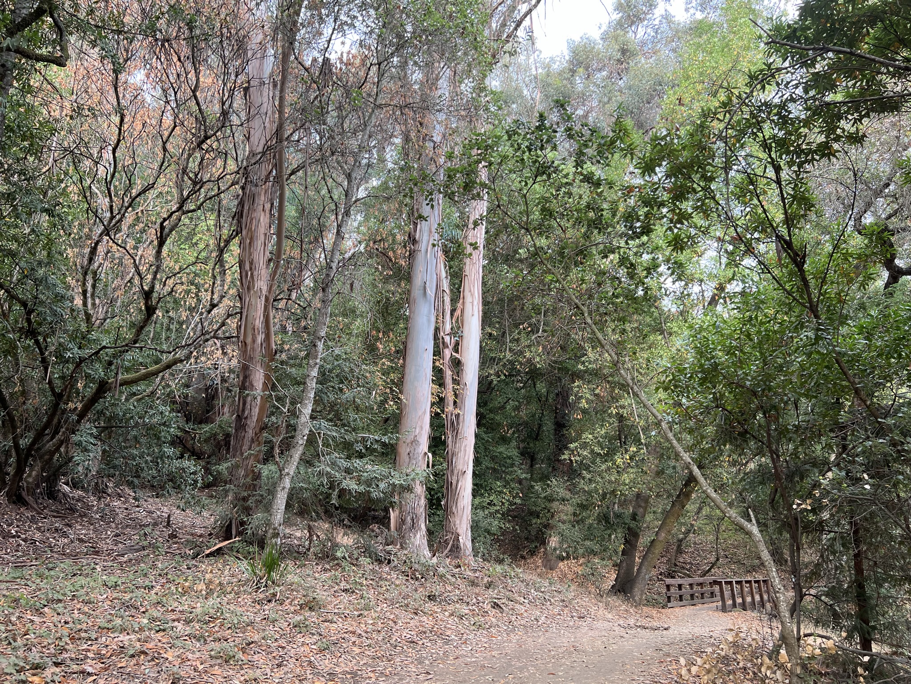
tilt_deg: +18.4
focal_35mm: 26
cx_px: 456
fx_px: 684
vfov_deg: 53.1
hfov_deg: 67.3
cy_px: 342
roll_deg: +0.1
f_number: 1.5
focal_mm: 5.7
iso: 64
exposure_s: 1/123
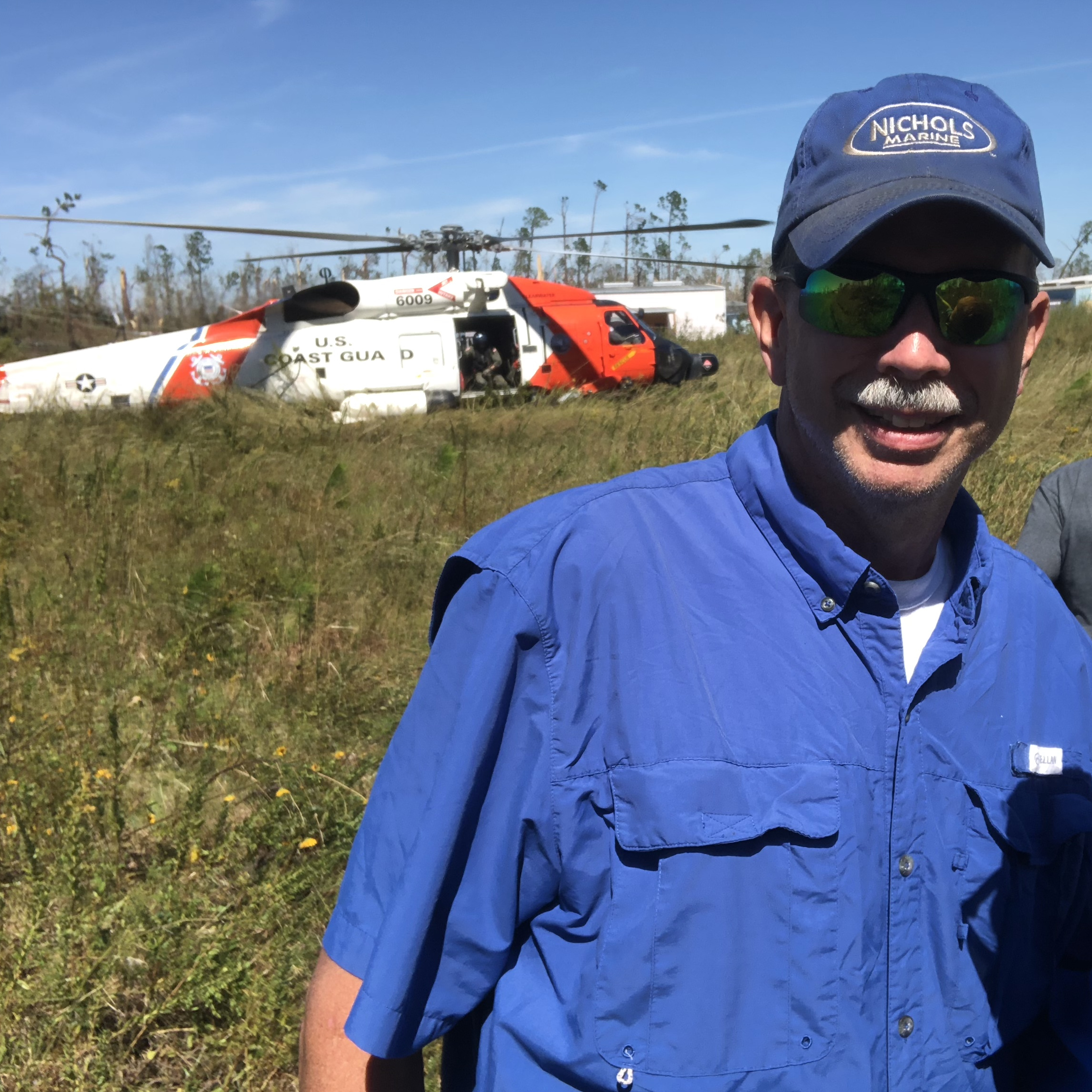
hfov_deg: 43.3
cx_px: 719
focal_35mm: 38
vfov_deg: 43.9
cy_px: 547
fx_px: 1356
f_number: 2.2
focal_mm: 2.87
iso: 20
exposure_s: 1/871
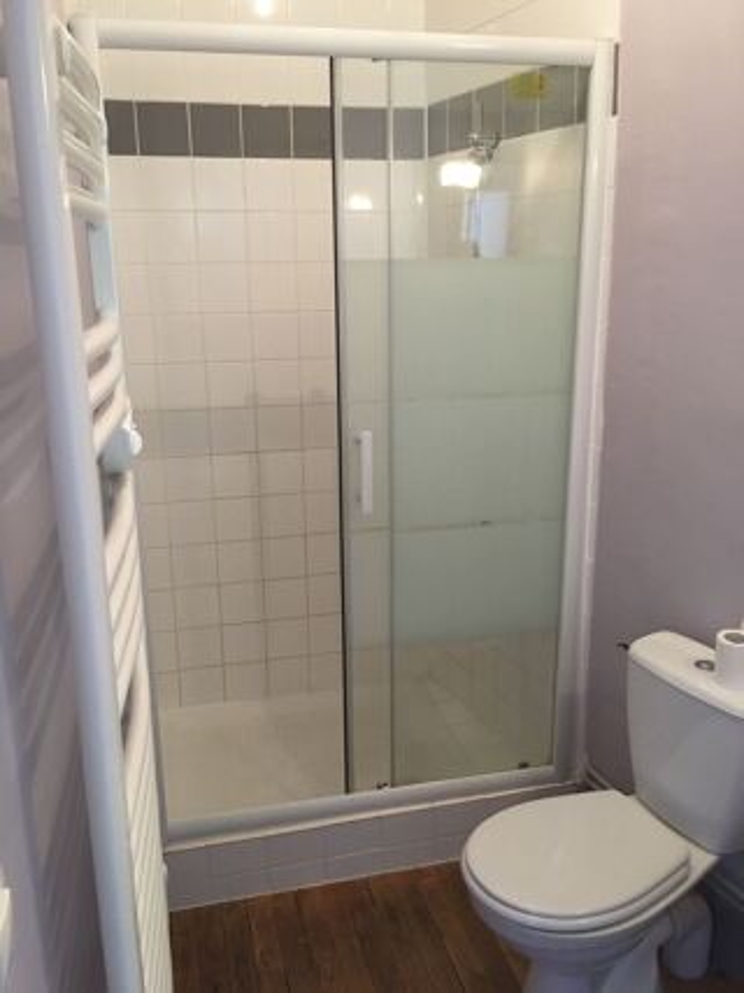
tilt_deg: -15.3
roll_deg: -0.1
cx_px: 372
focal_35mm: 29
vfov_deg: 61.7
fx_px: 831
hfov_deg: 48.2
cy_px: 496
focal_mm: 4.15
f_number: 2.2
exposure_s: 1/25
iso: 200
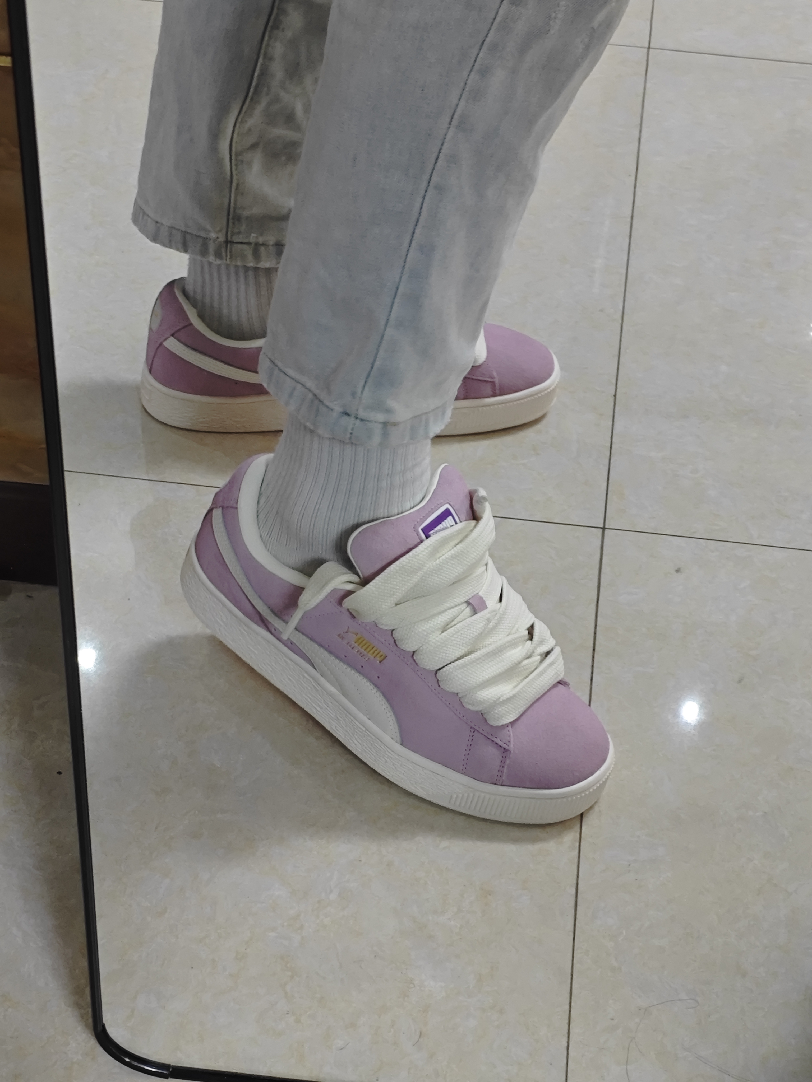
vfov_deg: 26.7
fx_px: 2283
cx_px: 406
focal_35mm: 73
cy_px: 541
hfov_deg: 20.2
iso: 640
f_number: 1.6
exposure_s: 1/50
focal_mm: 5.84
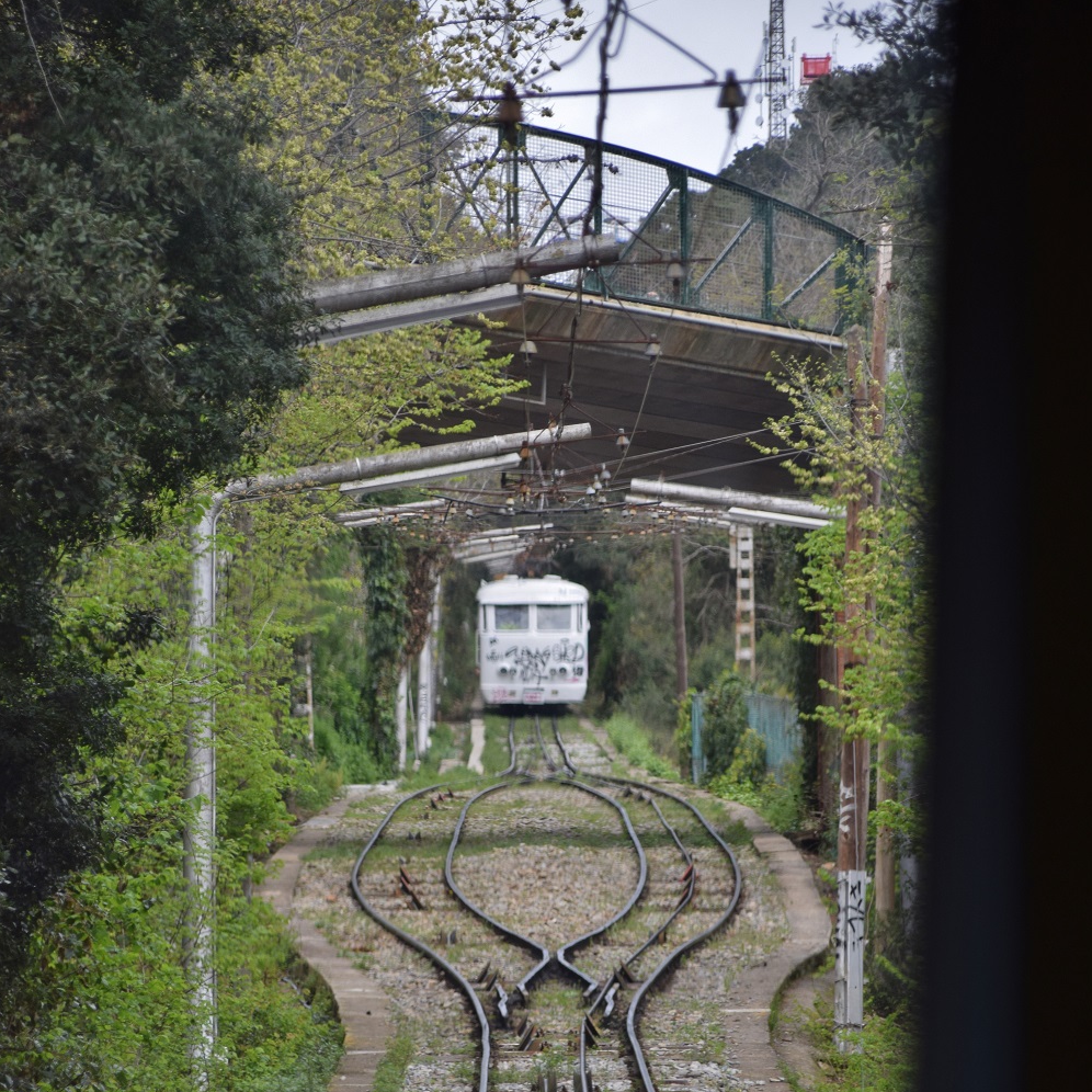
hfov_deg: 6.1
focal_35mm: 288
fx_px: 10279
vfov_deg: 6.1
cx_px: 547
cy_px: 709
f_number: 6
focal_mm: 150
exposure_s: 1/500
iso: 400
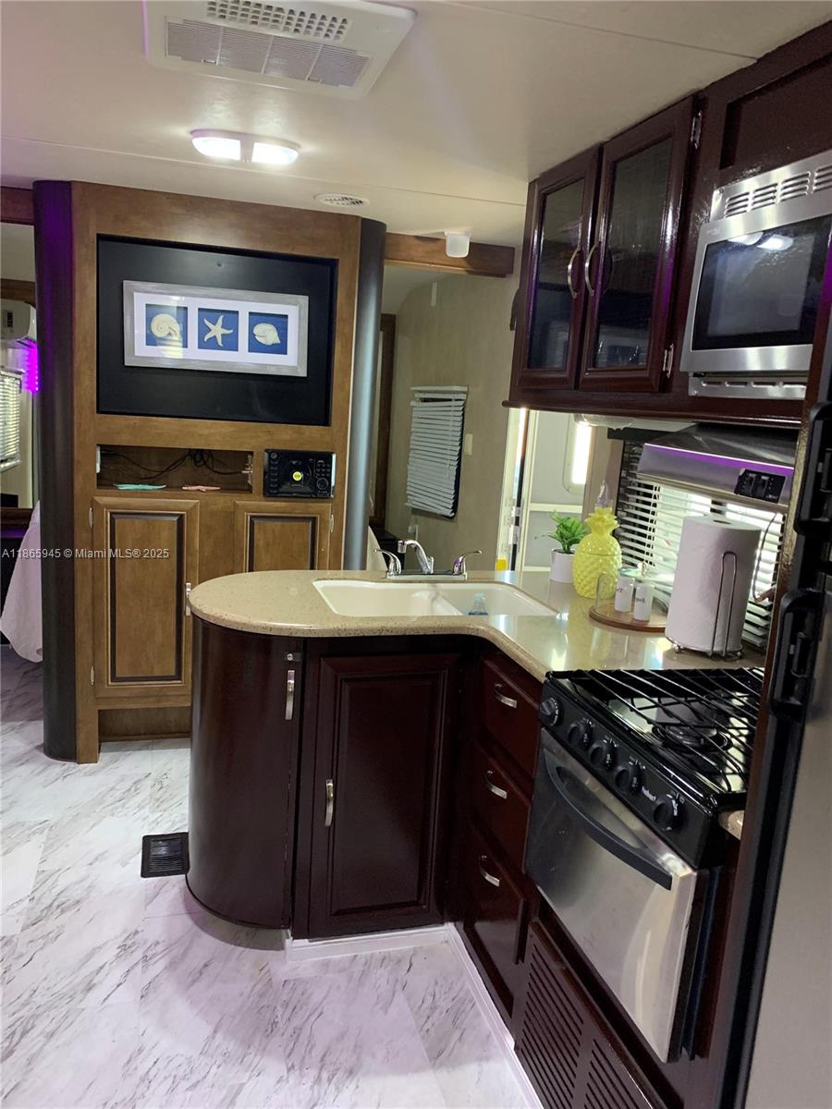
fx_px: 833
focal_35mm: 26
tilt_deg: -10.0
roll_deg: -3.0
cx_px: 416
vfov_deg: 67.3
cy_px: 554
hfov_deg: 53.1
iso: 400
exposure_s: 1/50
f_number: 1.8
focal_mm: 4.25
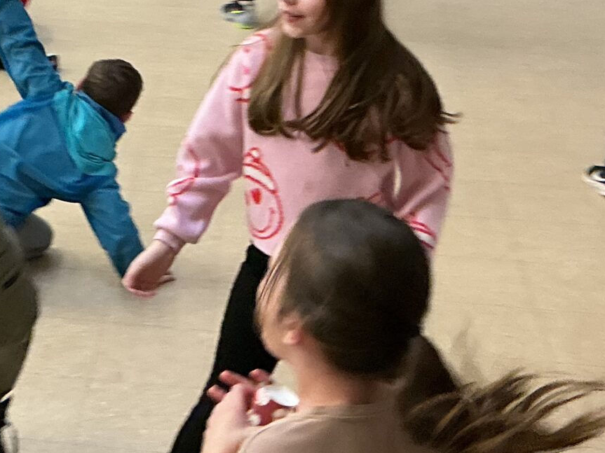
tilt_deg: -23.7
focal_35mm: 86
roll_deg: +0.7
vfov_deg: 17.1
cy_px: 166
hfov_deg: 22.3
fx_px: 1503
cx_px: 68
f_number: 1.8
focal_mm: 3
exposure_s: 1/50
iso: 100
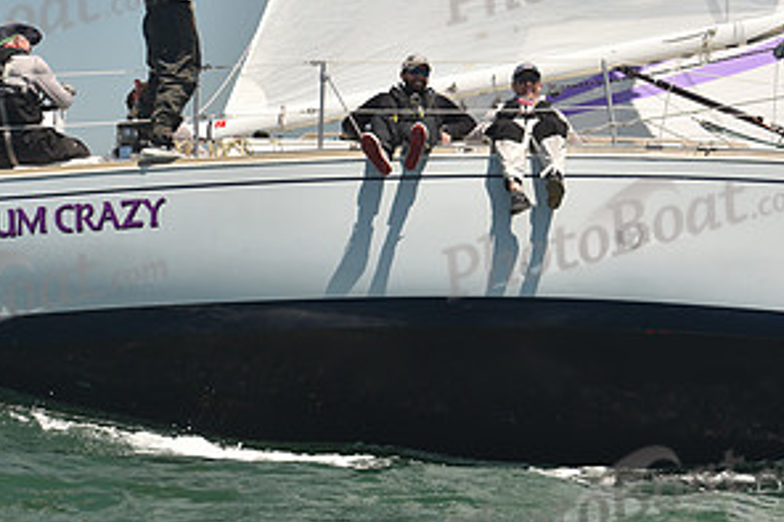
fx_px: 3330
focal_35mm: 153
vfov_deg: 8.9
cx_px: 307
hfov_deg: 13.4
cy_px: 131
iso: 250
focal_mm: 78
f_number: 5
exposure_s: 1/800
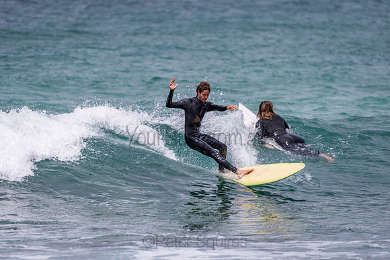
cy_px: 130
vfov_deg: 2.8
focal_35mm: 500
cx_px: 195
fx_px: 5418
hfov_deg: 4.1
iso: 220
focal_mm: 500
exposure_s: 1/1600
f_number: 5.6
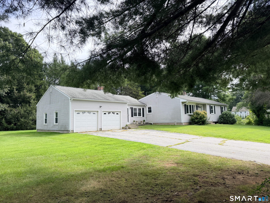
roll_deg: +1.8
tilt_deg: +5.6
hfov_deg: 71.6
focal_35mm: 24
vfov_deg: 56.8
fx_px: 187
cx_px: 135
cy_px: 102
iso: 100
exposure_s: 1/2611
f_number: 1.78
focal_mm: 6.76
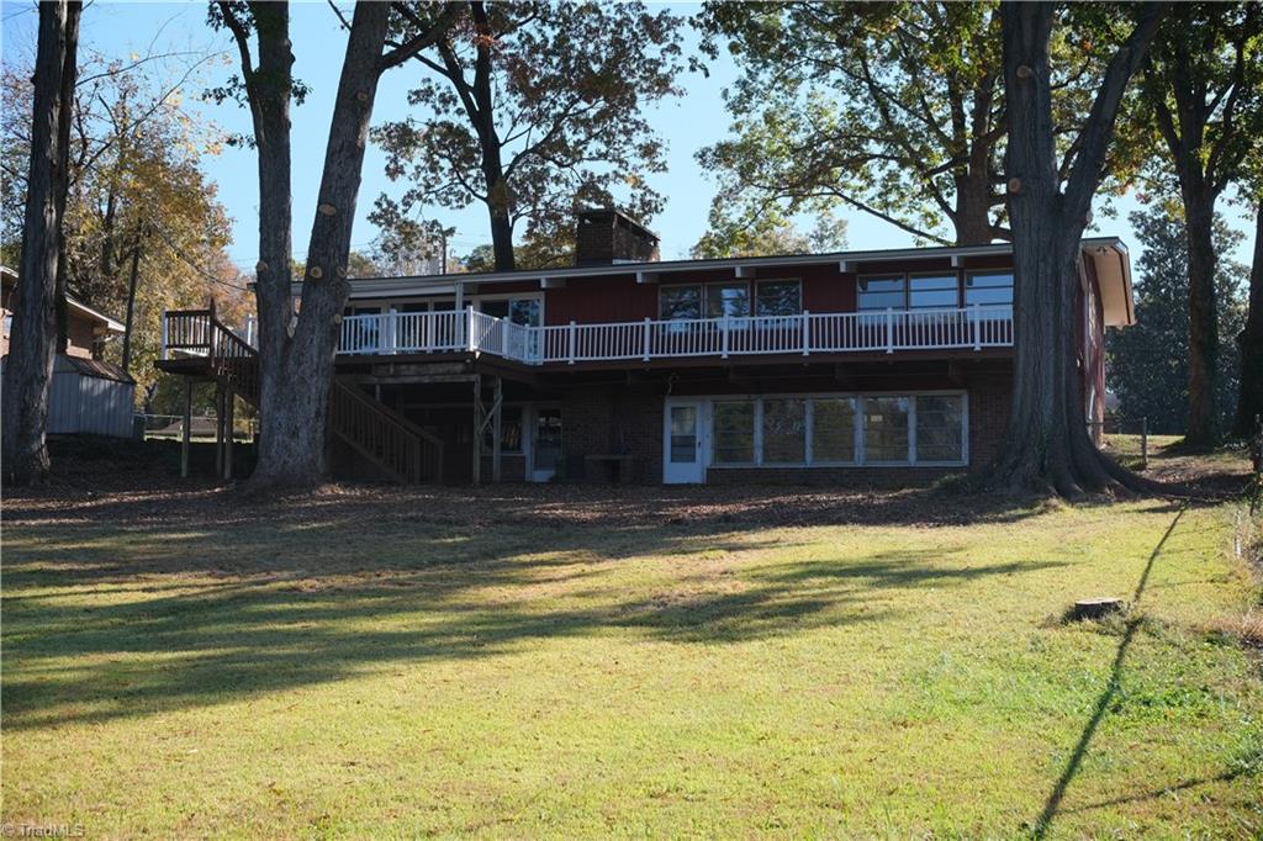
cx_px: 632
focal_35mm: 41
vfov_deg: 32.6
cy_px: 420
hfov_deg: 47.4
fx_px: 1438
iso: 320
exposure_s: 1/300
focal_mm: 27
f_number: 6.4
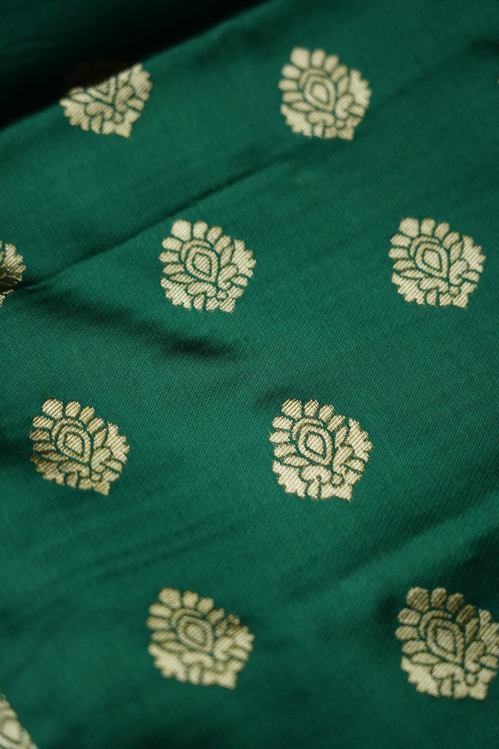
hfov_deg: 14.1
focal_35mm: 97
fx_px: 2016
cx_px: 250
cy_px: 374
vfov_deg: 21.0
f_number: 4
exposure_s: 1/640
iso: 2000
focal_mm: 97
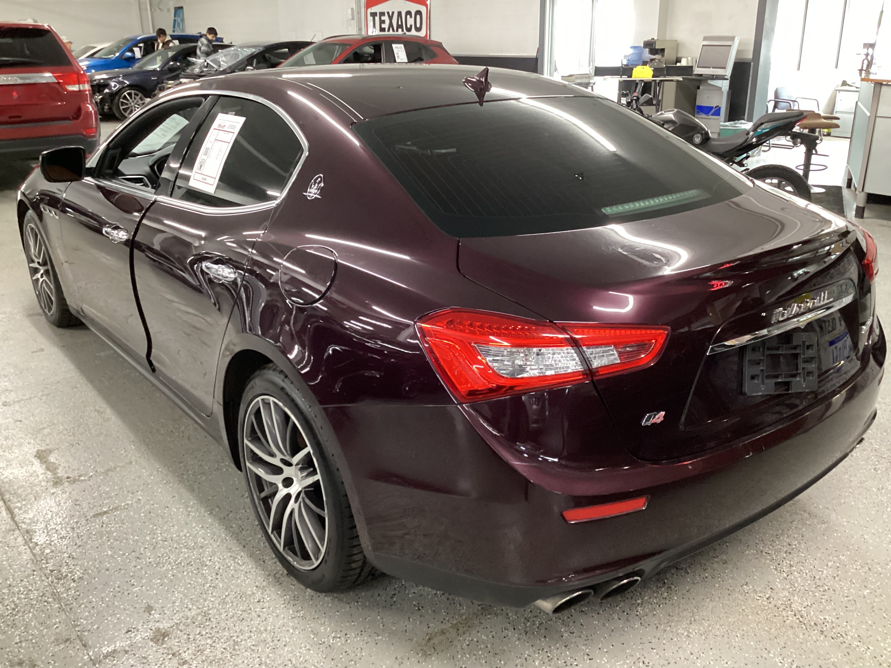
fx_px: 798
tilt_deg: -22.7
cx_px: 446
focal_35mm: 31
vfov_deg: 45.4
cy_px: 334
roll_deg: -0.4
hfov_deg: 58.4
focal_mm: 3.3
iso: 400
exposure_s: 1/40
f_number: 2.4
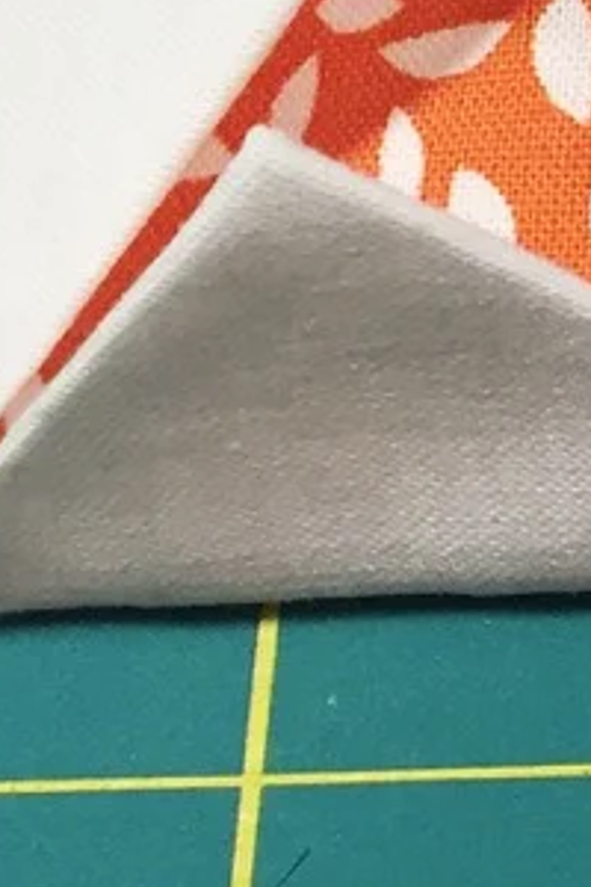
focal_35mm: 151
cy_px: -129
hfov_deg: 7.6
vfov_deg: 13.3
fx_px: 3718
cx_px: 1938
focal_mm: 4.2
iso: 80
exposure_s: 1/33
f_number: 2.2
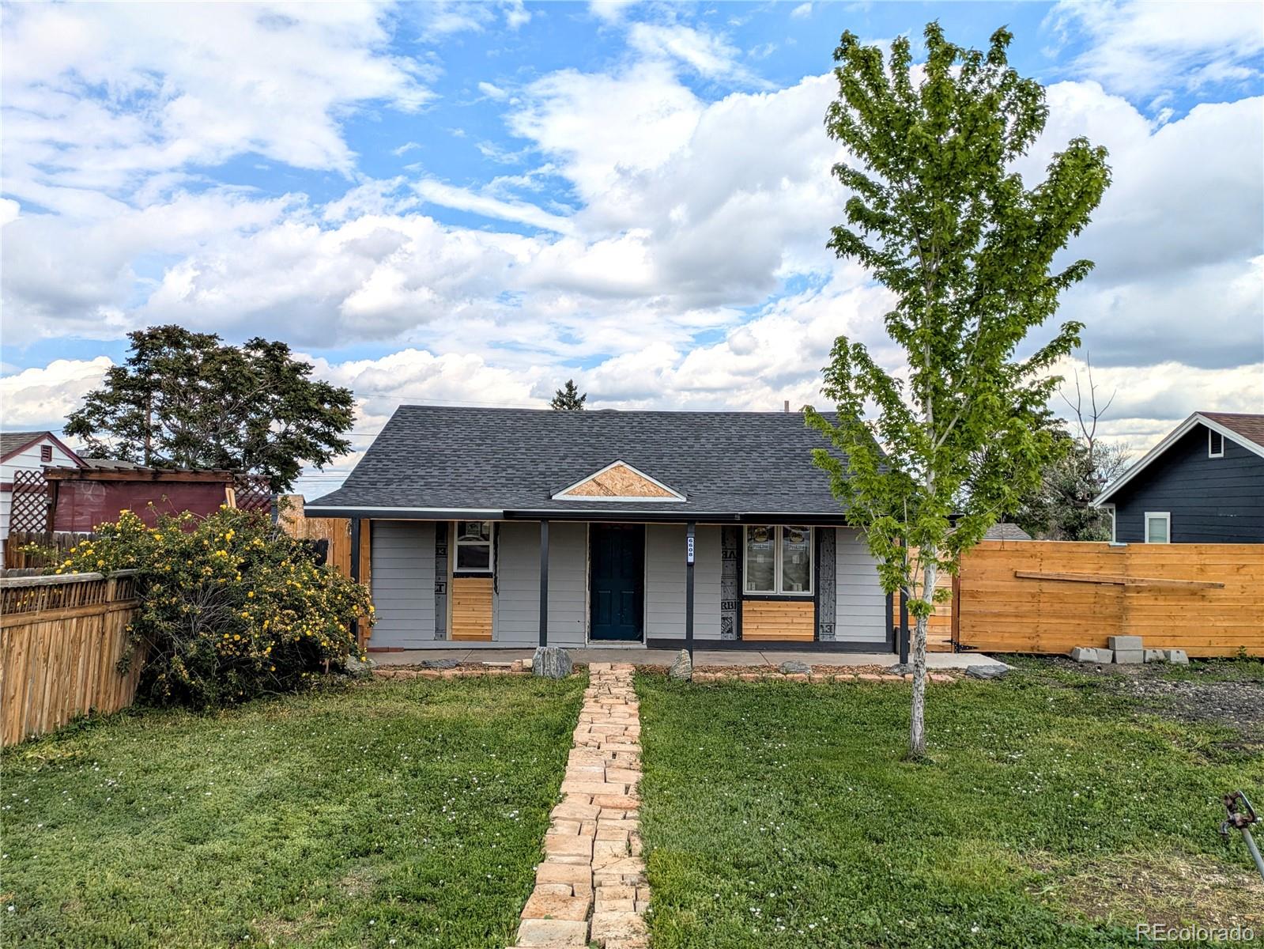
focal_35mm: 25
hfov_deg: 69.4
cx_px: 632
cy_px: 474
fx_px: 913
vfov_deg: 54.9
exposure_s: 1/1869
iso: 49
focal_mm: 5.43
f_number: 1.89
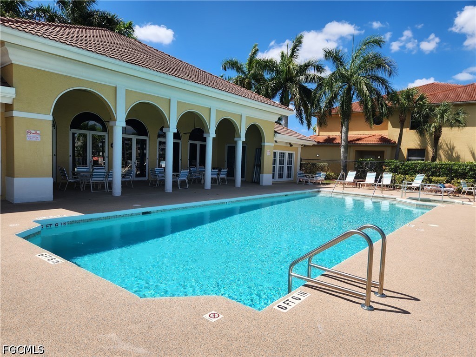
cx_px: 238
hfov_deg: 73.9
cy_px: 178
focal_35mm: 23
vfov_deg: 58.9
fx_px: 316
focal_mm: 5.4
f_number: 1.8
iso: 20
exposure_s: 1/1542
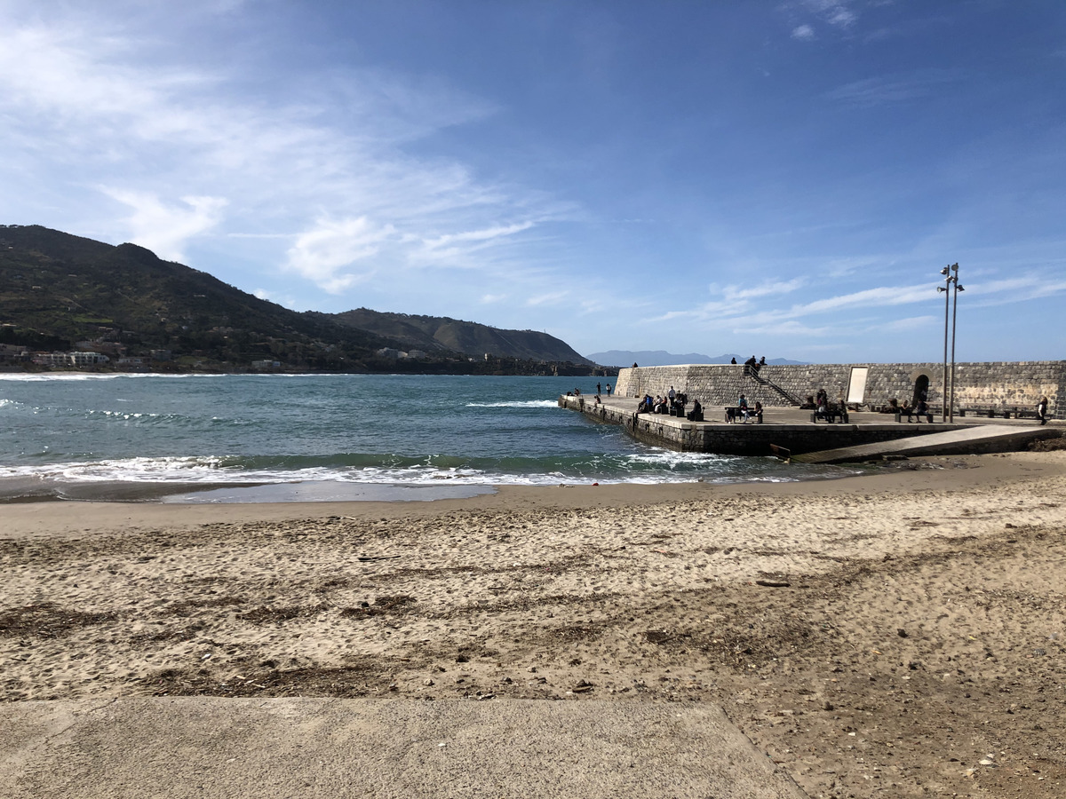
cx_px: 533
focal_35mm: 28
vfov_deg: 49.7
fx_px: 862
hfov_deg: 63.4
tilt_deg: -1.4
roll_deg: +0.9
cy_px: 400
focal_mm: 4
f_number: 1.8
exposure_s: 1/4000
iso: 25
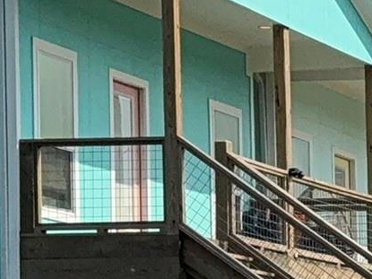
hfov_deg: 7.8
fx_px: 2546
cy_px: 351
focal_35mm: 237
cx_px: 866
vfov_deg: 6.2
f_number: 1.78
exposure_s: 1/11364
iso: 64
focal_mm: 6.76
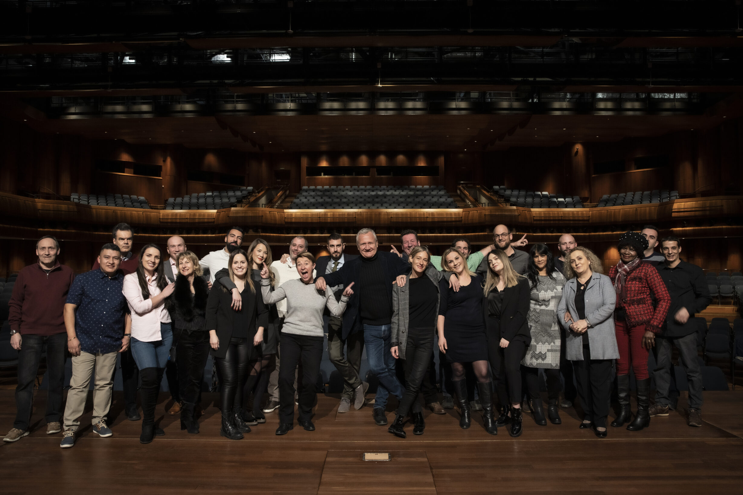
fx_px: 537
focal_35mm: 26
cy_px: 253
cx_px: 367
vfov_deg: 49.5
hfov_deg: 69.4
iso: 1250
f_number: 6.3
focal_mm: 25
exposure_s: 1/40
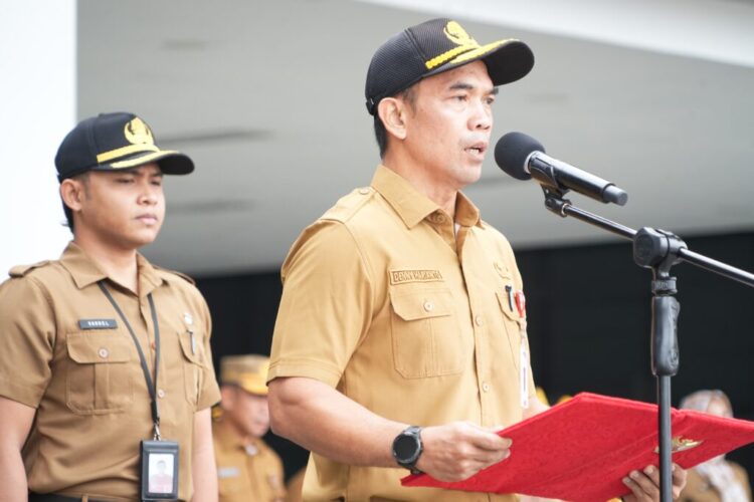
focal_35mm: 194
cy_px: 251
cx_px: 377
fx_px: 4063
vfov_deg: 7.1
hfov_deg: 10.6
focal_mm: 194
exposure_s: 1/100
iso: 1000
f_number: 6.3
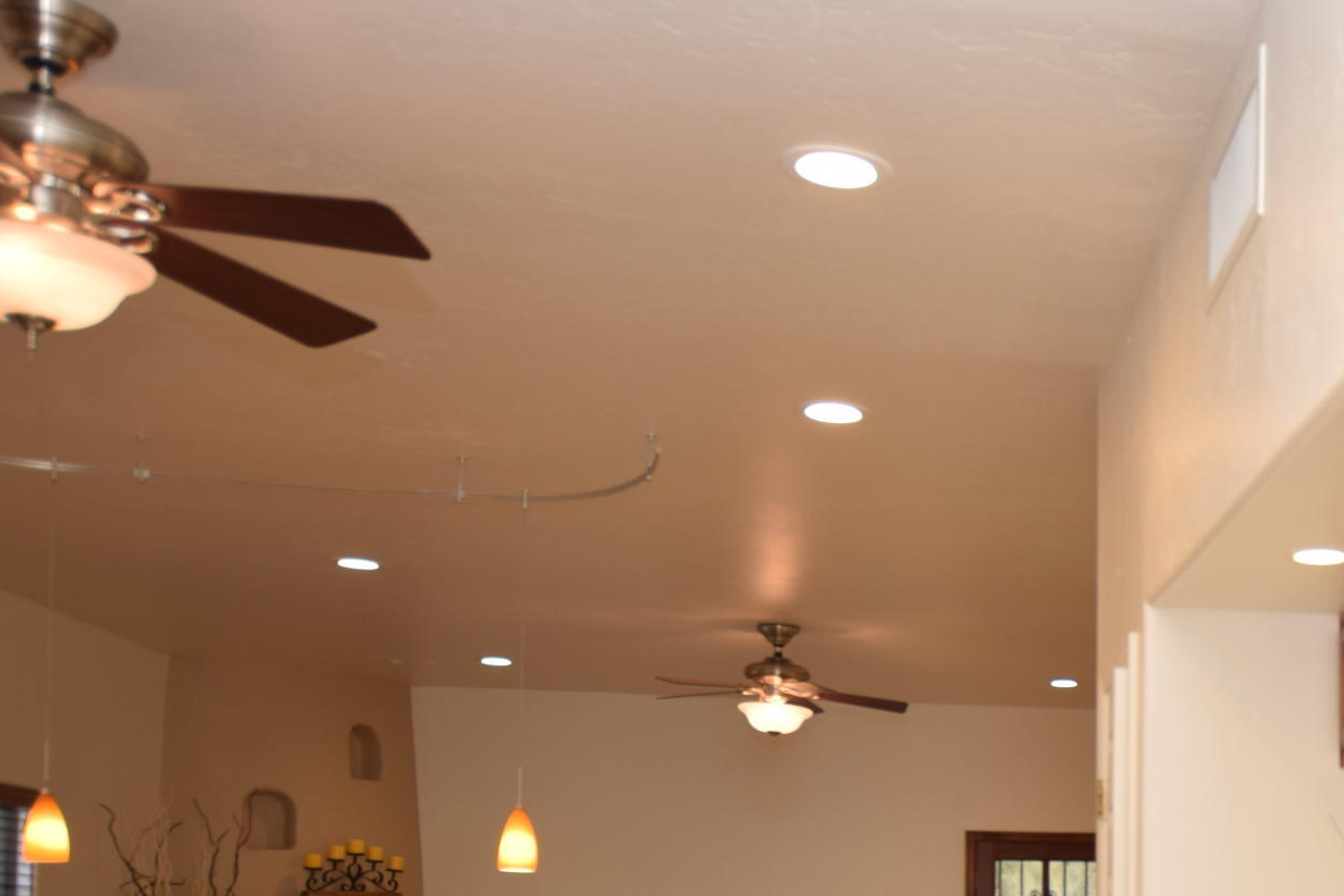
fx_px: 1904
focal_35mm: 51
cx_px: 1403
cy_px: 869
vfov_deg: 25.4
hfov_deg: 34.6
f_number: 4
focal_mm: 14
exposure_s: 1/60
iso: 100
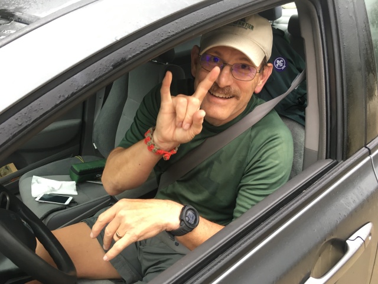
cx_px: 189
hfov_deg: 61.7
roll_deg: +6.2
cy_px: 142
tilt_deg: -26.7
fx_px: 317
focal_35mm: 29
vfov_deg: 48.2
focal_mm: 4.15
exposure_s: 1/30
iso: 50
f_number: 2.2
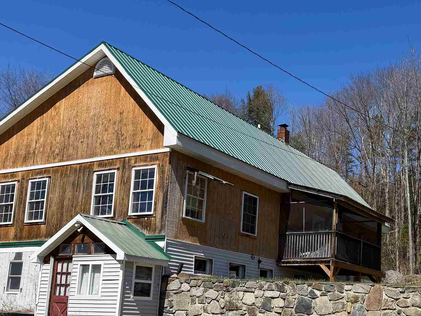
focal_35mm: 48
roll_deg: -2.3
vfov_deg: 29.9
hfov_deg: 38.4
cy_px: 230
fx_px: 584
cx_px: 328
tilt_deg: +8.8
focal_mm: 6.76
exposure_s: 1/4405
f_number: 1.78
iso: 80
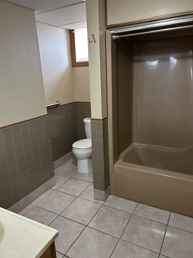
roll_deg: +0.6
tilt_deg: -11.7
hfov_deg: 53.1
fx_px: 193
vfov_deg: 67.3
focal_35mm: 26
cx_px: 96
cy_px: 129
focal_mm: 5.7
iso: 320
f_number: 1.5
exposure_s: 1/60
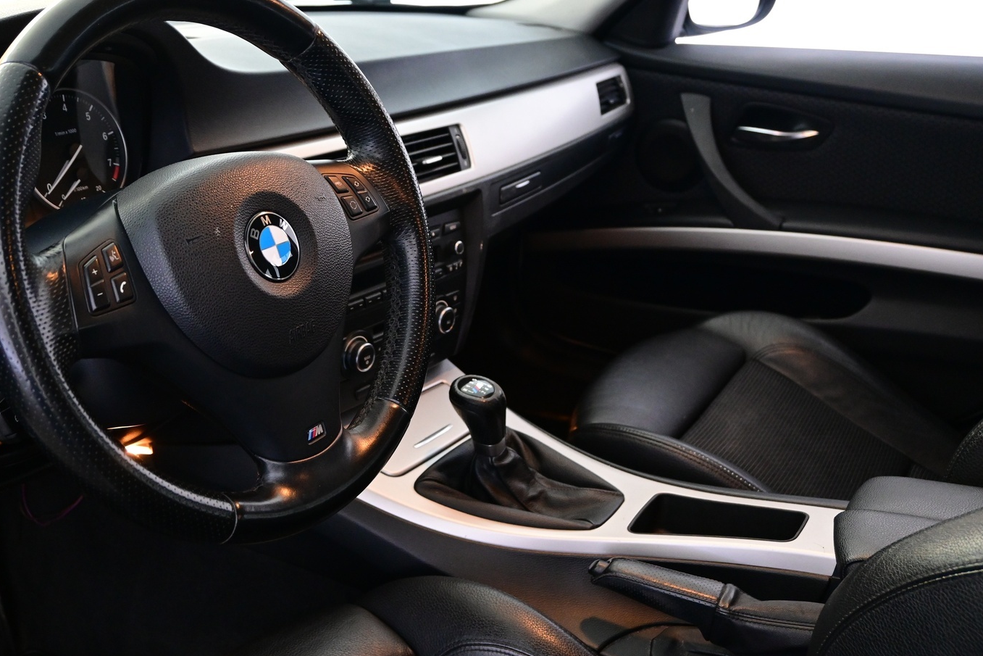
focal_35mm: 38
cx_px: 409
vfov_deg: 35.4
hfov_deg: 50.9
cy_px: 310
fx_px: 1027
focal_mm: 21
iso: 2200
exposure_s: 1/30
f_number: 4
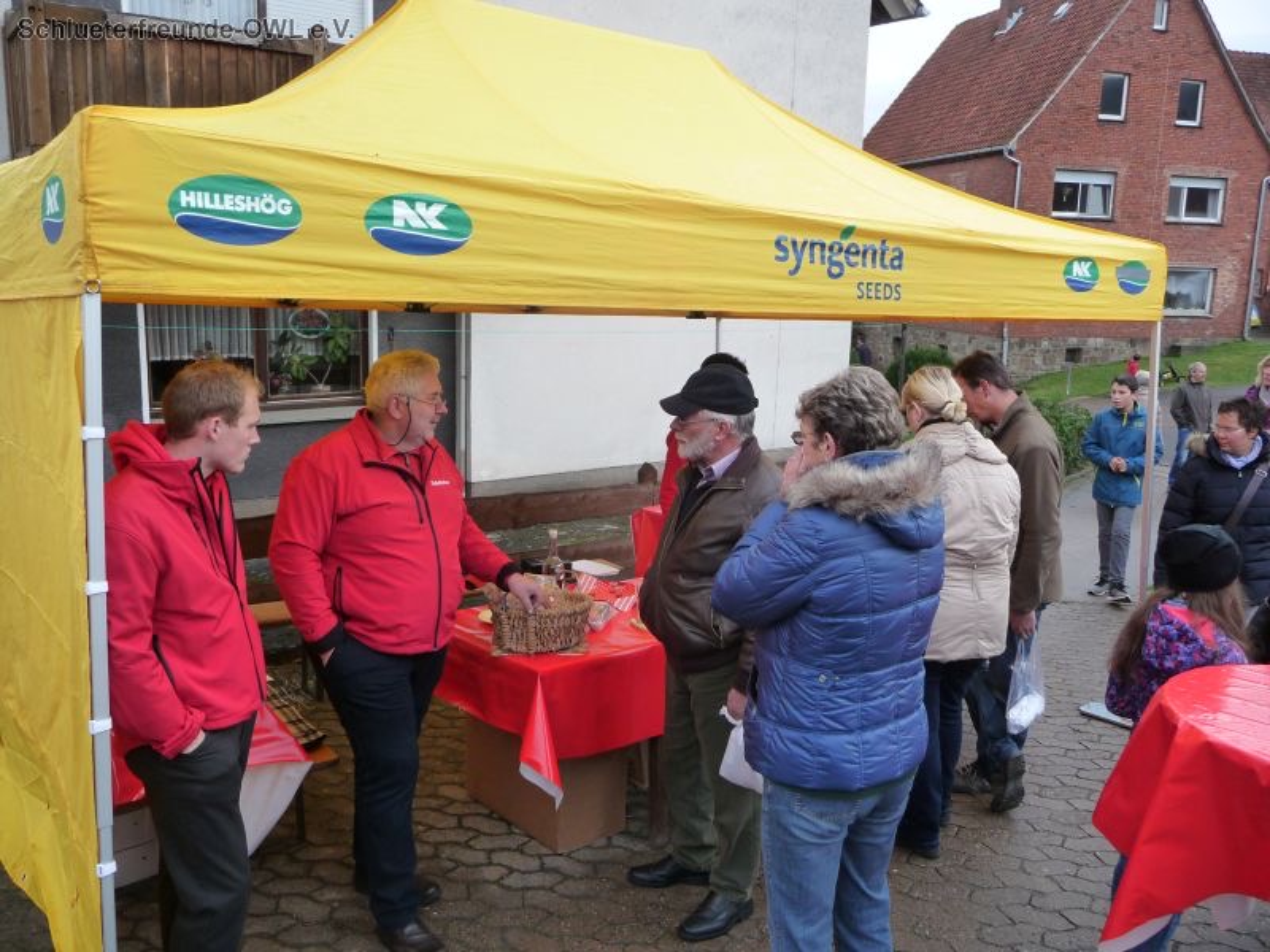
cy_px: 476
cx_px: 635
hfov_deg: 63.4
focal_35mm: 28
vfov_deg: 49.7
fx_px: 1027
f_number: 3.3
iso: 160
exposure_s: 1/250
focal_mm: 4.7
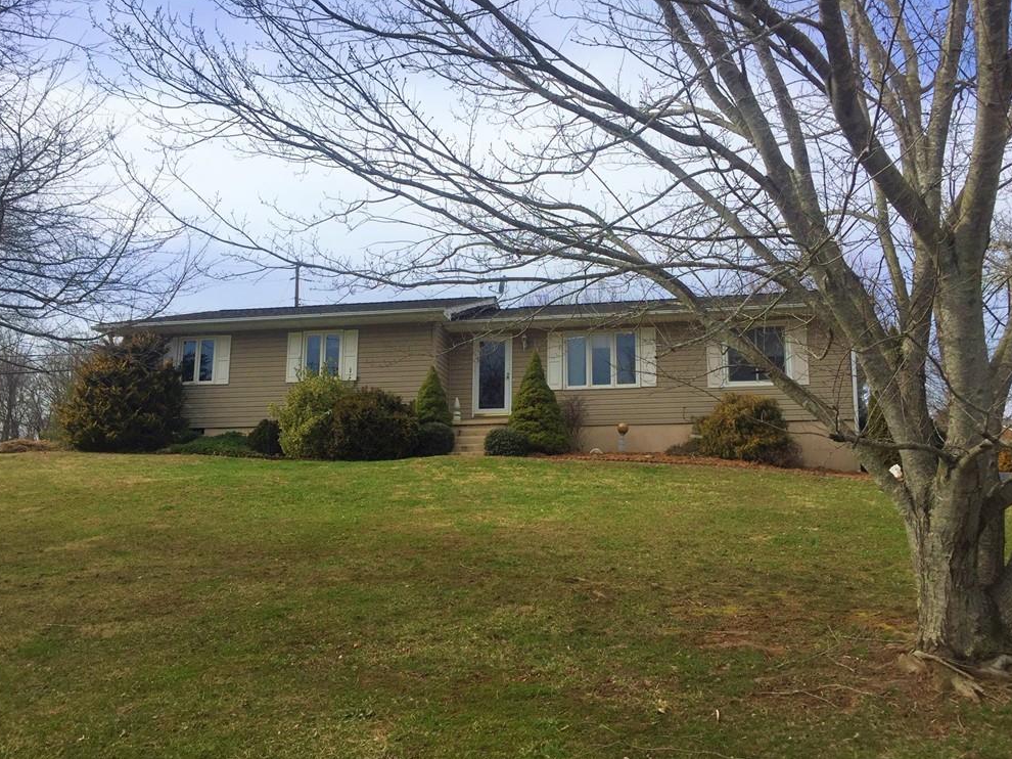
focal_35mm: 30
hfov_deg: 60.0
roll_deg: -1.5
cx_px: 508
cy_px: 387
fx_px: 877
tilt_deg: +9.0
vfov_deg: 46.8
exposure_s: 1/2639
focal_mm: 4.15
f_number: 2.2
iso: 32
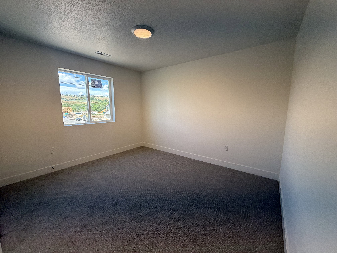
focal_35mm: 14
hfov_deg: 102.1
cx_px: 168
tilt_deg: -6.5
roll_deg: +0.0
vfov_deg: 85.7
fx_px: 136
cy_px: 126
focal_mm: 2.22
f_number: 2.2
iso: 64
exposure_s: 1/135
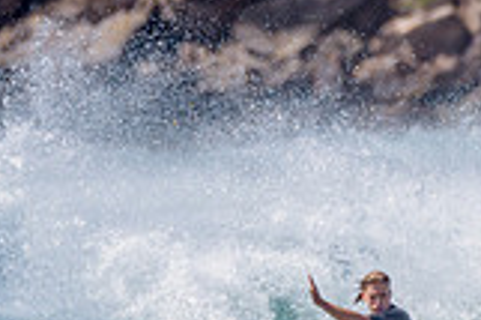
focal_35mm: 2208
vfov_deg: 0.6
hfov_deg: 0.9
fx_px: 29471
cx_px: 359
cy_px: 358
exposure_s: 1/2000
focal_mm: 500
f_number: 5.6
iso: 90
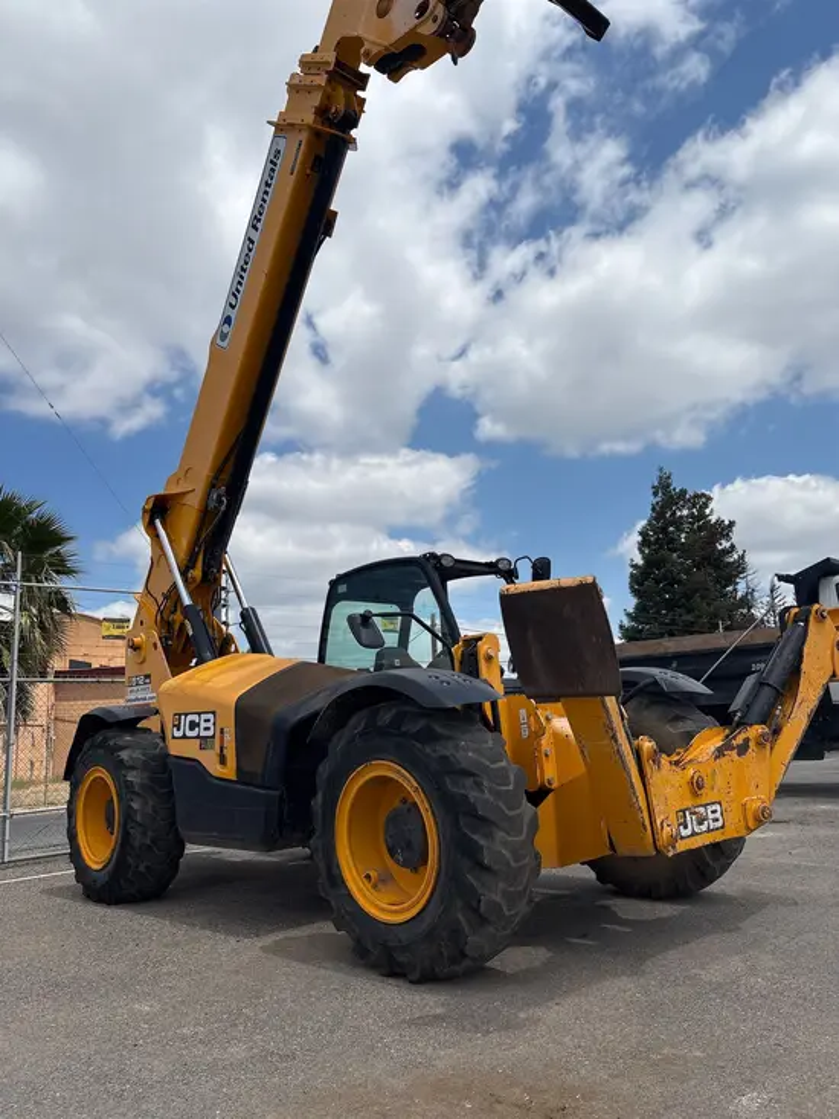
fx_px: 840
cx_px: 420
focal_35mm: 26
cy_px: 560
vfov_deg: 67.3
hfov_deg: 53.1
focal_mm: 5.96
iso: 50
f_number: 1.6
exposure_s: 1/6329
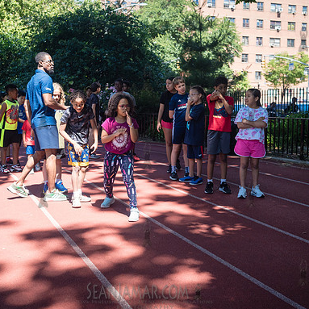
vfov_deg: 37.6
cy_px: 154
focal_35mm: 45
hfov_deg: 37.5
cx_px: 147
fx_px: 454
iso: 1000
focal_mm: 35
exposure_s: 1/2500
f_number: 3.5
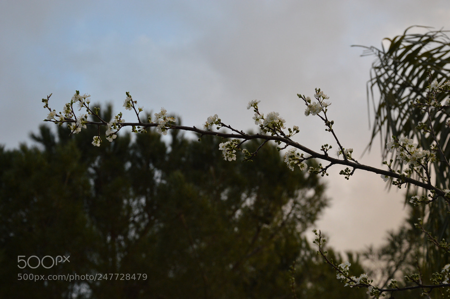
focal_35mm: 60
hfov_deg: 33.4
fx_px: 749
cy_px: 150
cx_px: 225
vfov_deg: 22.6
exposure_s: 1/500
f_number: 5.6
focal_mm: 40
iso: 800
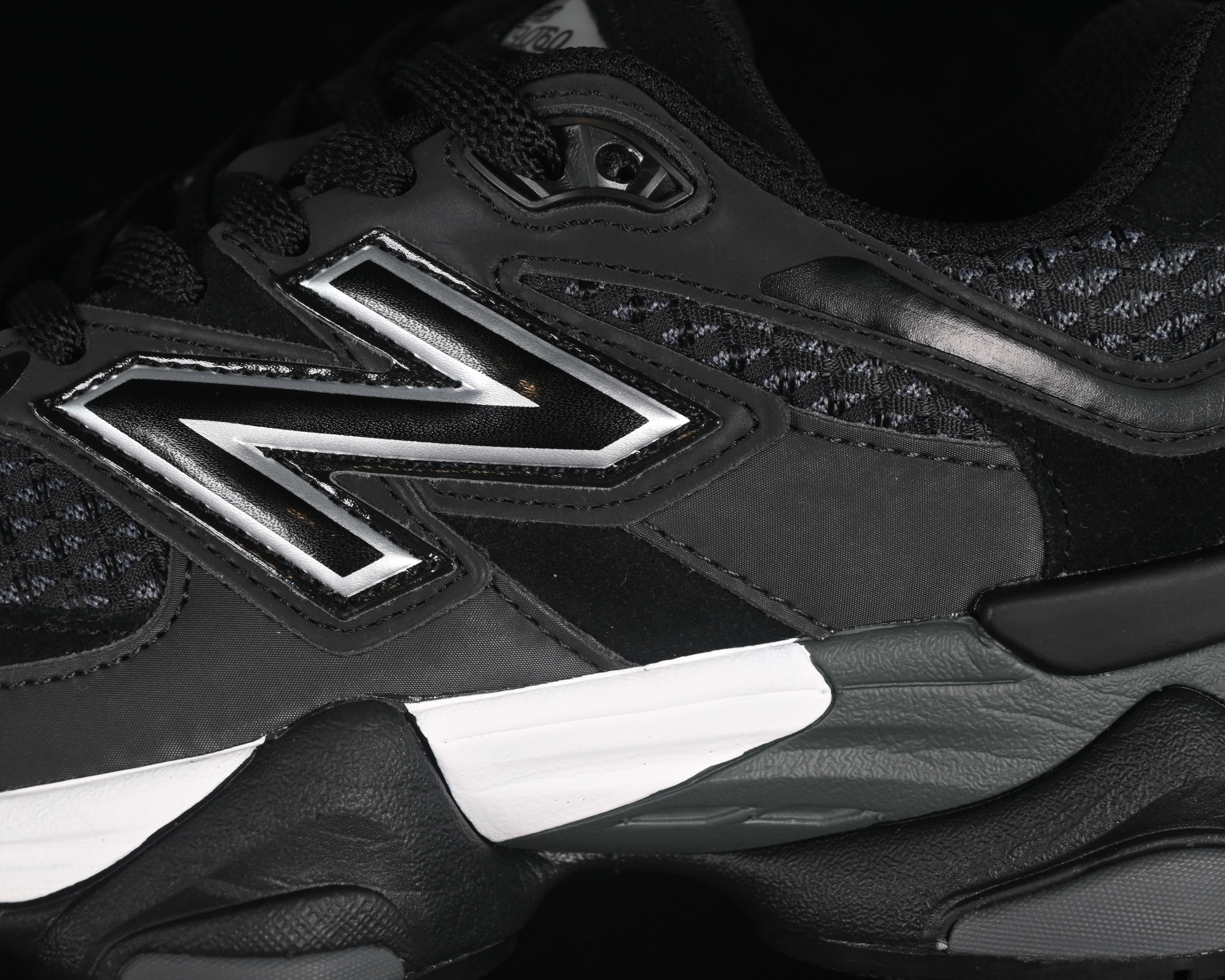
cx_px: 556
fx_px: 3082
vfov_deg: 18.1
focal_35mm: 85
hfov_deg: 22.5
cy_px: 488
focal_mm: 50
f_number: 6.3
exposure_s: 1/50
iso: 160
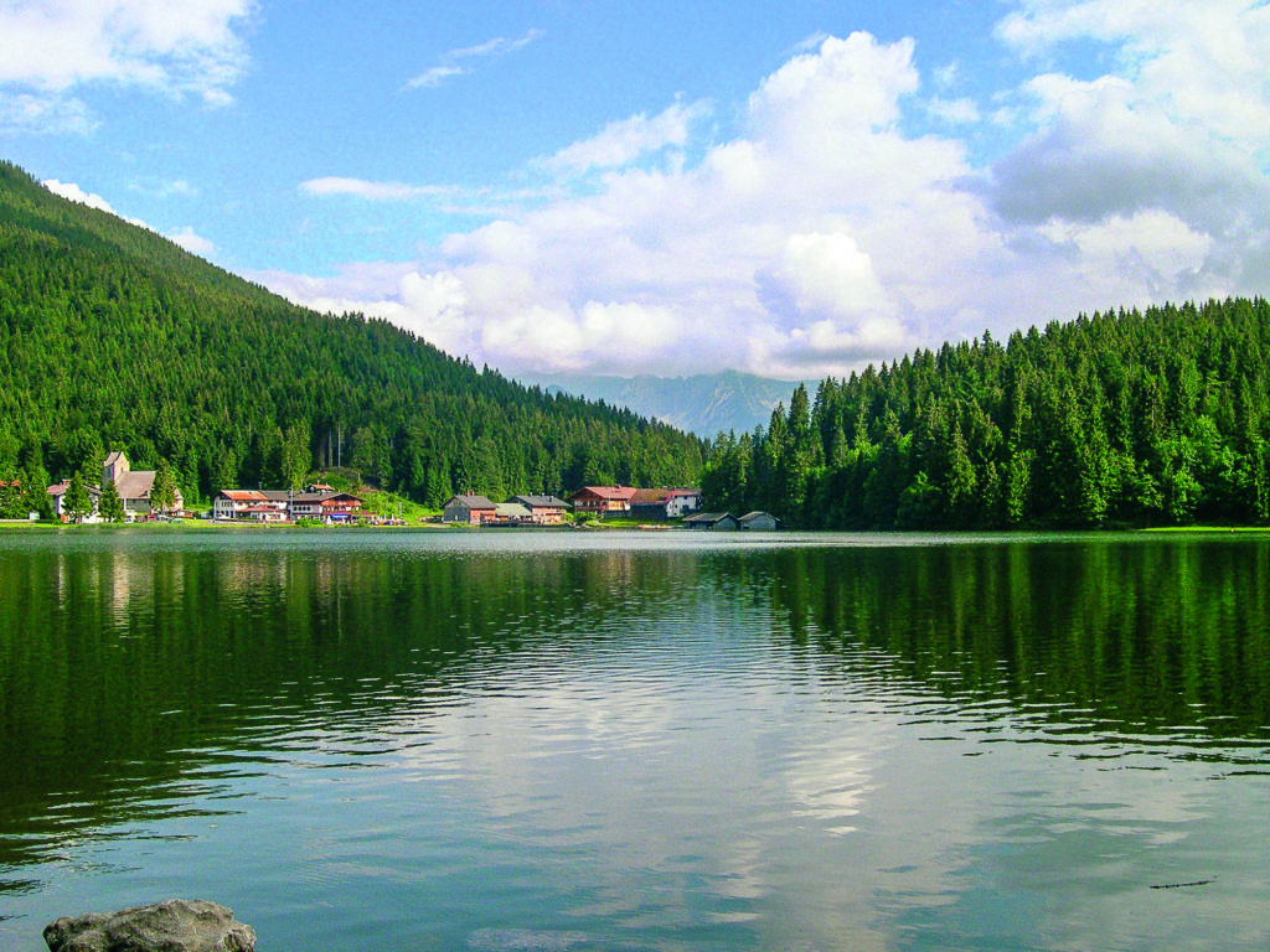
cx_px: 635
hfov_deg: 49.0
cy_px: 476
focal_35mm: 38
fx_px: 1394
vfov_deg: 37.7
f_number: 7.6
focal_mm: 8
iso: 100
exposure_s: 1/180
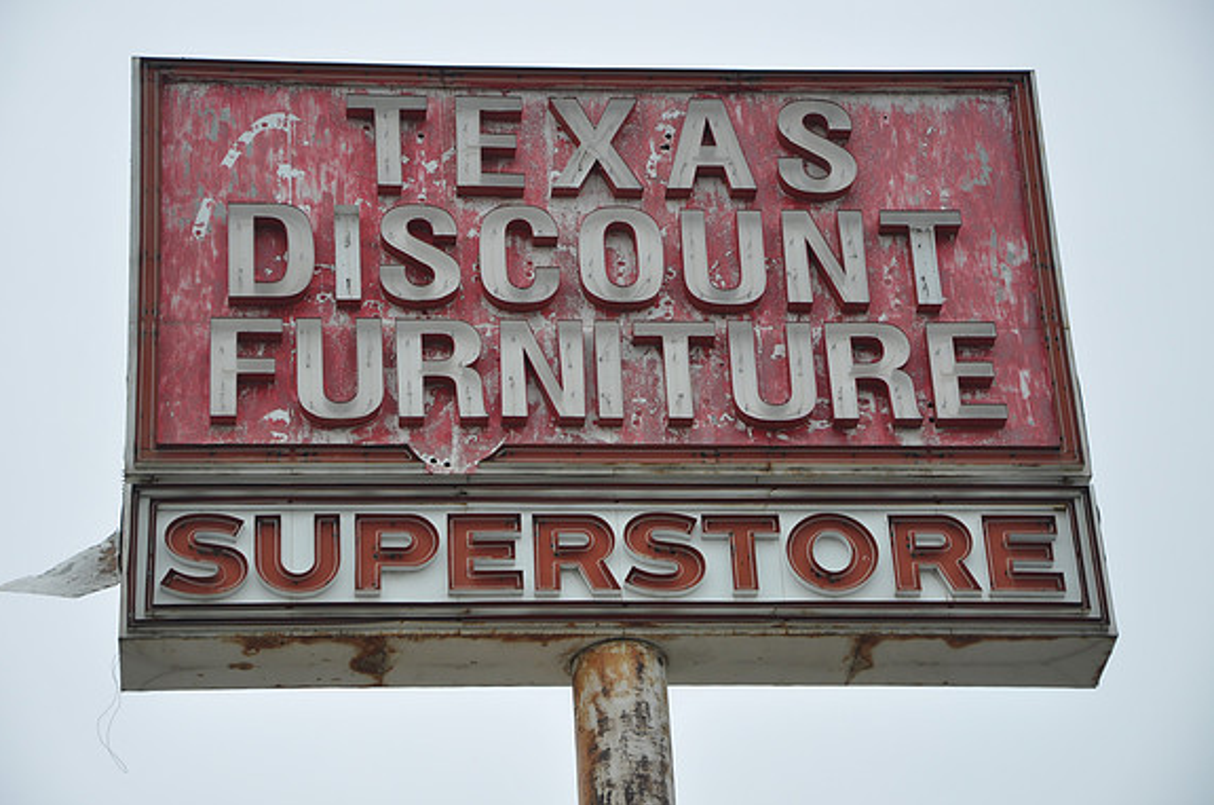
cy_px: 402
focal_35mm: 106
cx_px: 606
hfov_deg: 19.3
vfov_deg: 12.9
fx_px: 3568
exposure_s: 1/160
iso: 200
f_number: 6.3
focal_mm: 70
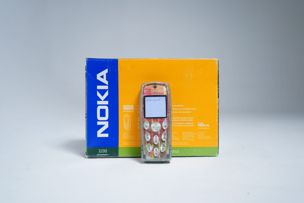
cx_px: 152
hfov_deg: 61.9
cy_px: 102
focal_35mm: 30
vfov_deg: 43.6
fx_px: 253
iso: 160
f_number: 4
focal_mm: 30
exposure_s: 1/20
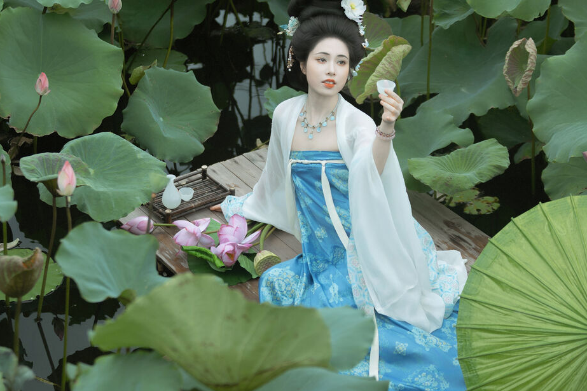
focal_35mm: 91
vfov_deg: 15.0
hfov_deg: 22.4
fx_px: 1483
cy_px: 173
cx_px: 235
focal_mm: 70
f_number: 2.8
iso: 100
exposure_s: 1/640
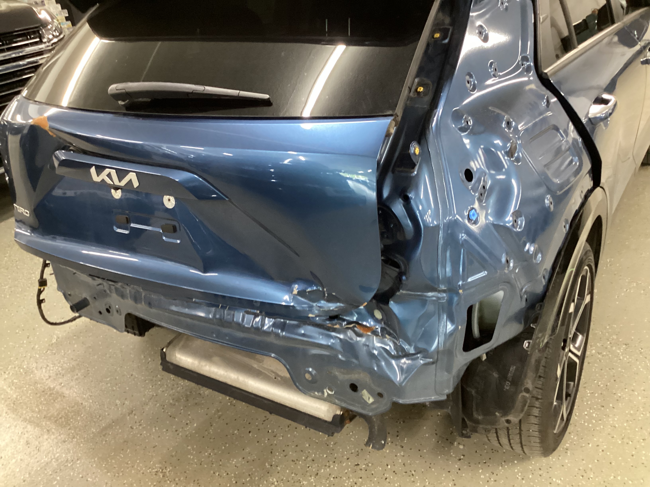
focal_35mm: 31
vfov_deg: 45.4
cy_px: 244
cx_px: 325
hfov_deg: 58.4
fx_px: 582
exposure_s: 1/25
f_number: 2.4
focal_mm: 3.3
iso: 400
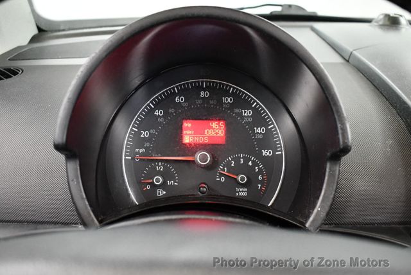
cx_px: 206
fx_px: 411
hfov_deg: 53.1
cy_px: 138
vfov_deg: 36.9
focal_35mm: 36
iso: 3200
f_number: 3.5
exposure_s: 1/80
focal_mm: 18
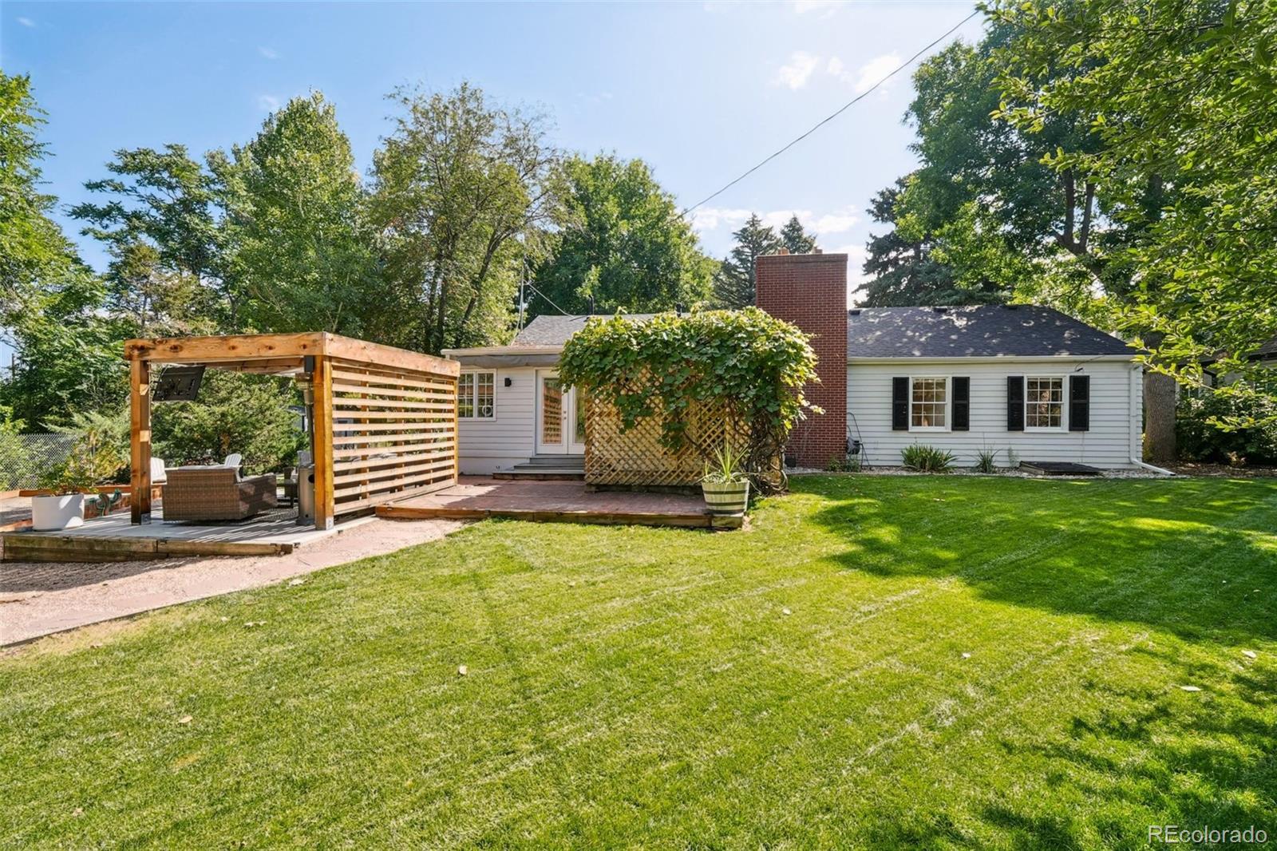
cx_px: 638
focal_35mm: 15
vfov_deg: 77.3
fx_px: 532
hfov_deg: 100.4
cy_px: 426
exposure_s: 1/125
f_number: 8
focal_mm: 10
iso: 800
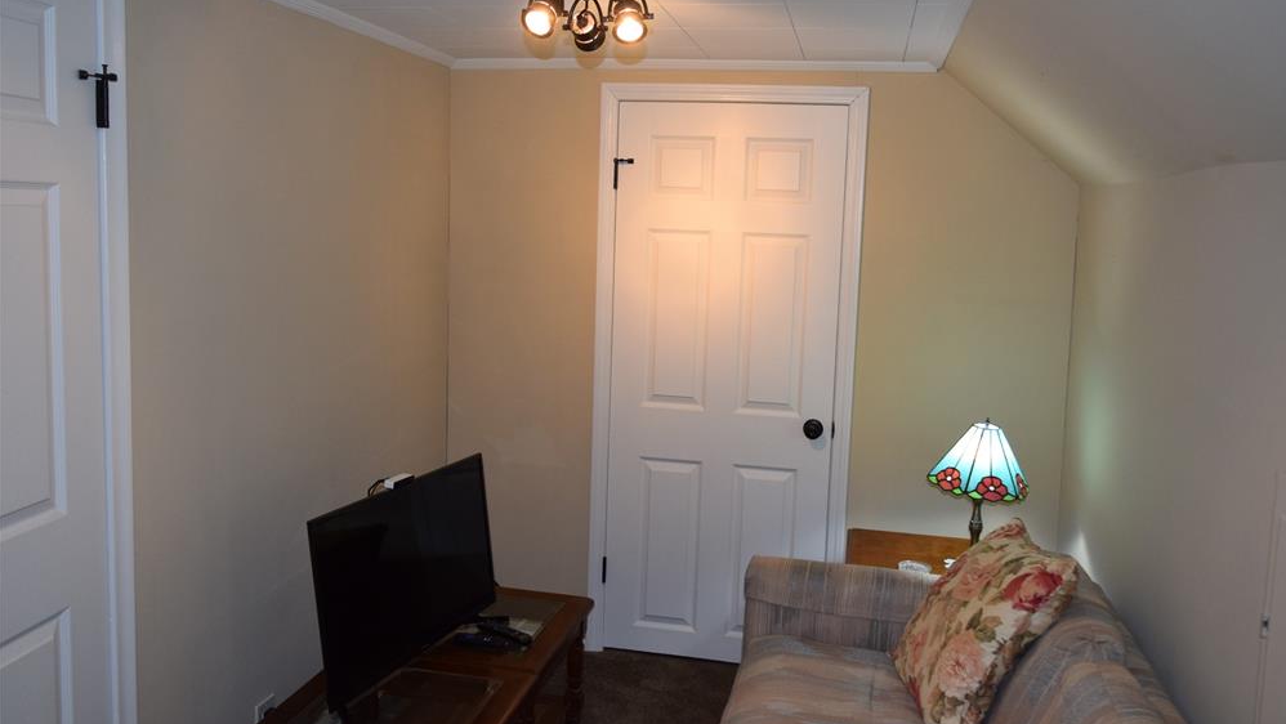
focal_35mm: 29
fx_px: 989
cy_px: 331
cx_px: 658
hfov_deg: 66.0
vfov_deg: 40.2
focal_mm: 18
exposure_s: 1/100
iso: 800
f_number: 5
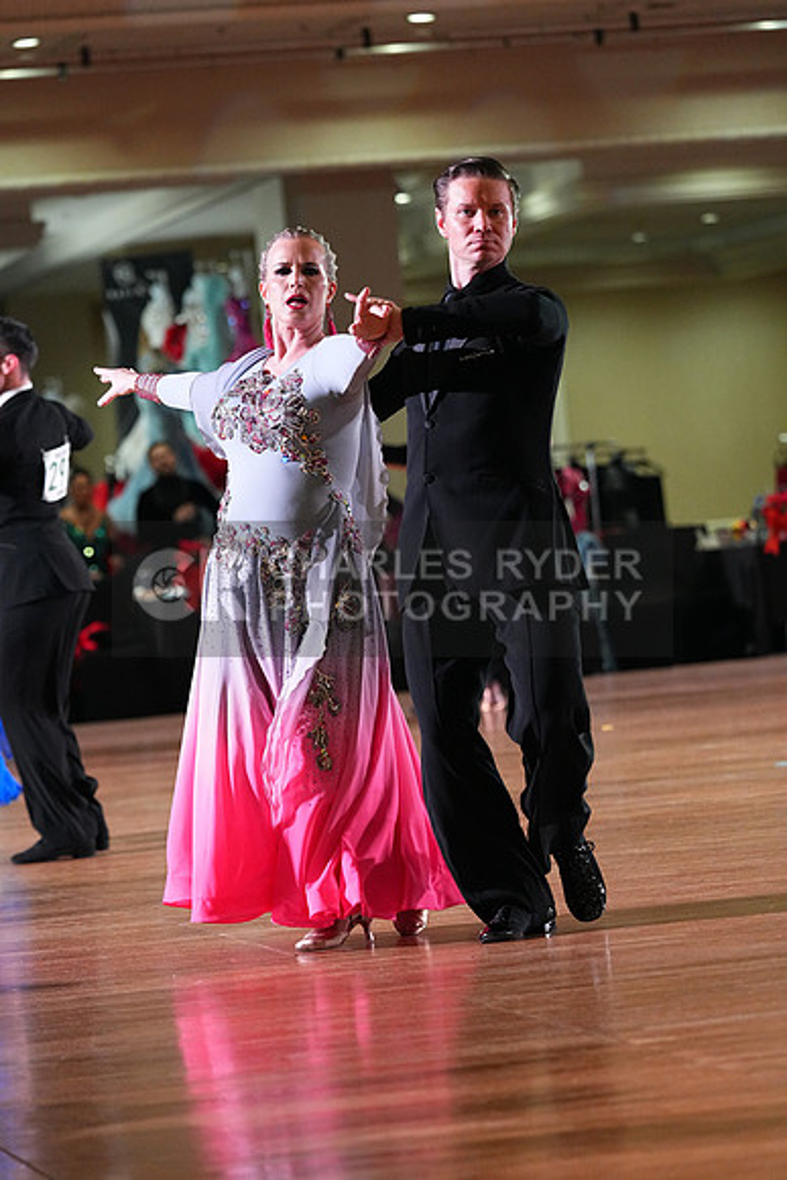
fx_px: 4948
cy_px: 590
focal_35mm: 151
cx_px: 394
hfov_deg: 9.1
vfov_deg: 13.6
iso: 6400
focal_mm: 151
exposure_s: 1/400
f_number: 4.5
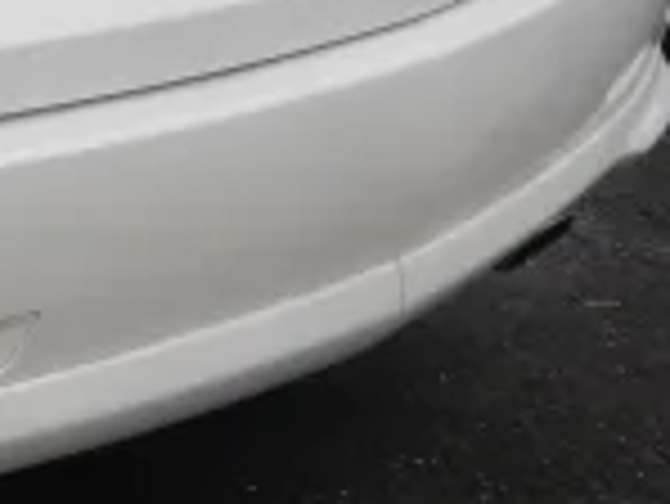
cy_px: -248
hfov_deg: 13.1
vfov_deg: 10.8
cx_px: -625
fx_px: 2576
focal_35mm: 133
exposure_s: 1/1000
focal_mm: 5.4
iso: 100
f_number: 3.6
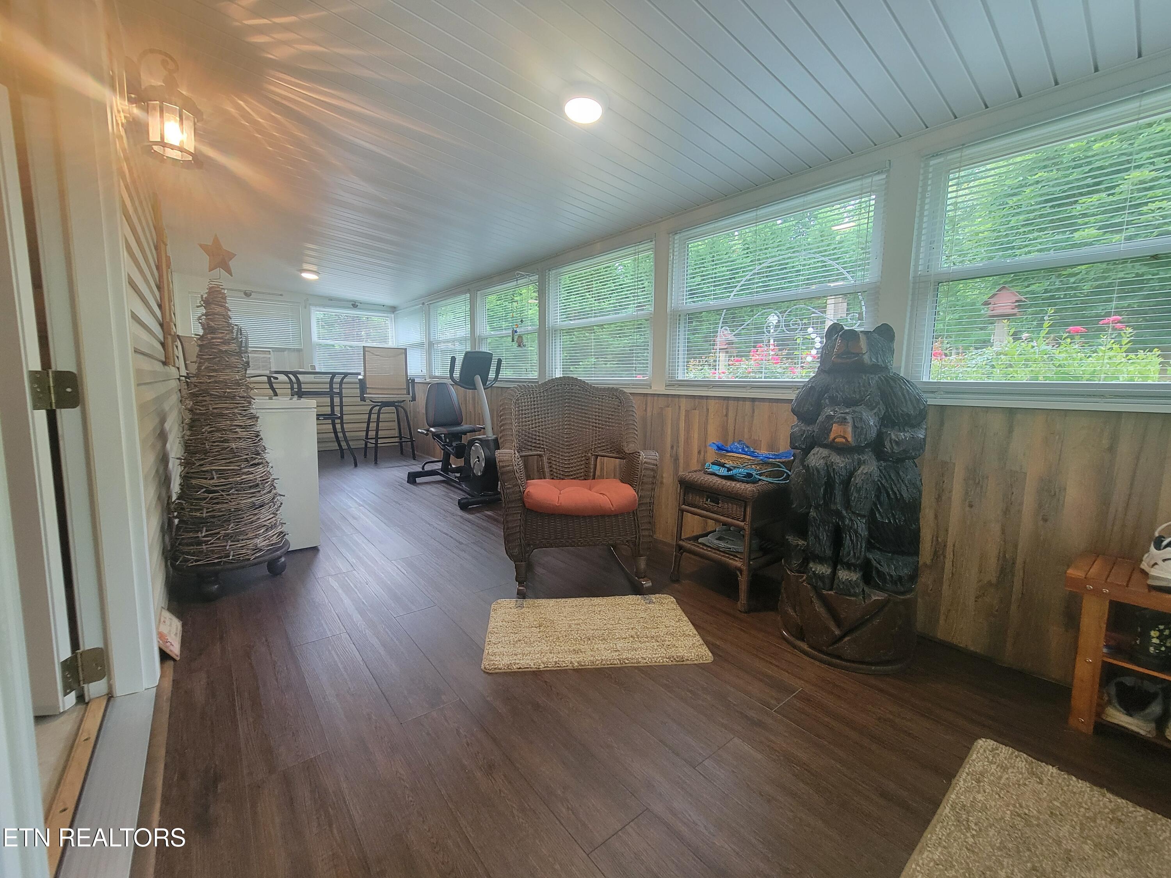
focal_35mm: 13
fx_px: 440
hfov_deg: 106.2
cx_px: 586
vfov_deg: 89.9
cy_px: 439
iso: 320
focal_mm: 2.2
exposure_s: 1/40
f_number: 2.2
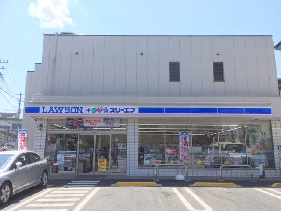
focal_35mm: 29
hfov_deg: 61.7
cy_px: 106
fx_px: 235
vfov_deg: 48.2
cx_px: 140
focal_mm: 4.15
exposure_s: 1/596
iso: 25
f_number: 2.2
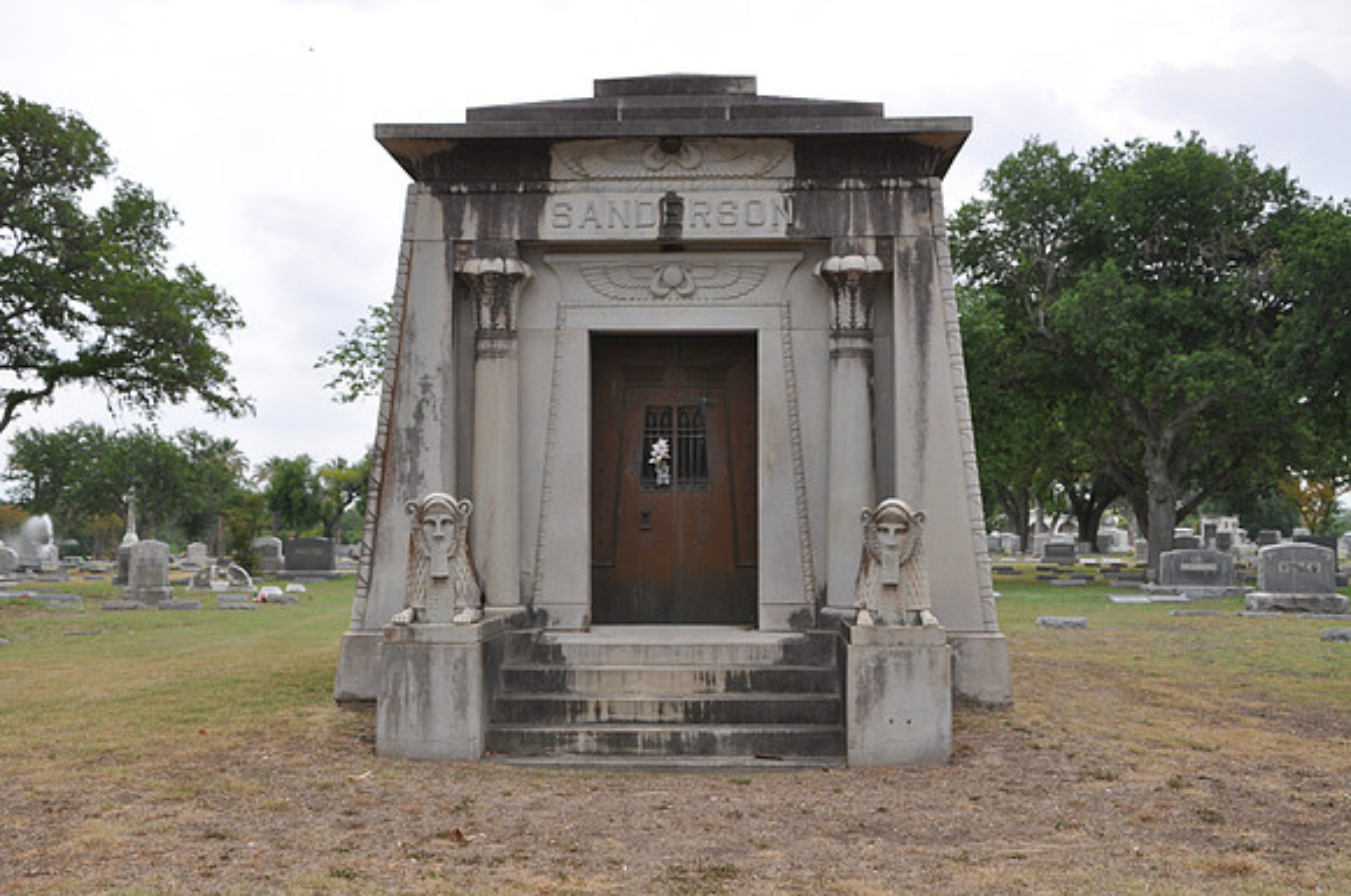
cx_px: 676
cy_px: 448
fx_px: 1686
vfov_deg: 29.8
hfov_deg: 43.7
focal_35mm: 45
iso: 200
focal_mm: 30
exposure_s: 1/200
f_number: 8
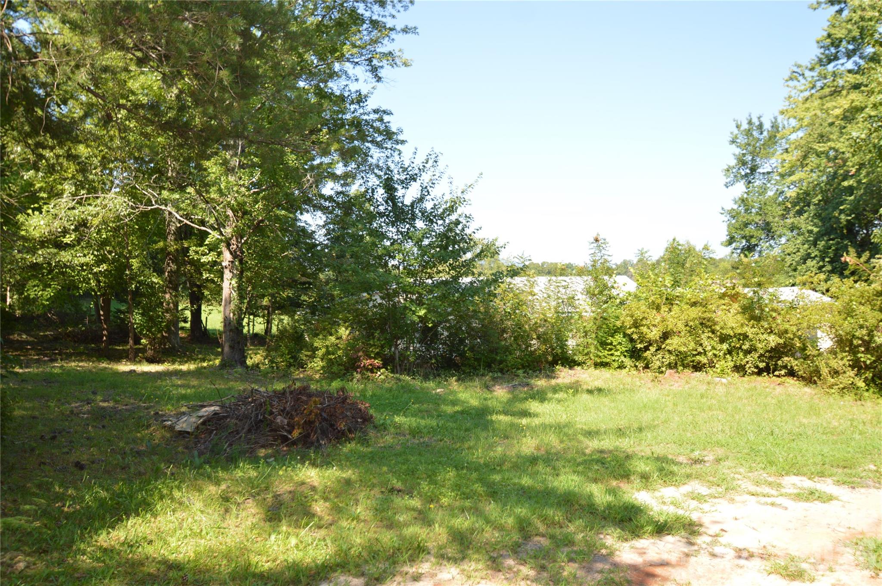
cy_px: 293
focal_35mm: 27
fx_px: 661
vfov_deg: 47.8
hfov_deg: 67.4
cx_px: 441
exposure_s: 1/200
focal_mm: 18
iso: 100
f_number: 4.5
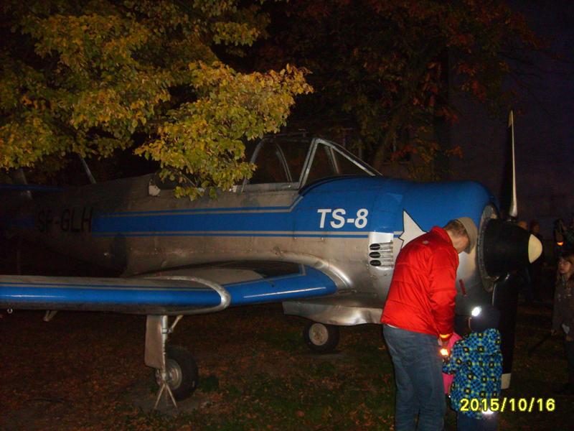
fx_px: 580
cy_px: 216
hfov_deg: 52.6
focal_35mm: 35
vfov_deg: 40.7
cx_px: 287
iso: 253
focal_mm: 5.8
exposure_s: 1/45
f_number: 2.8
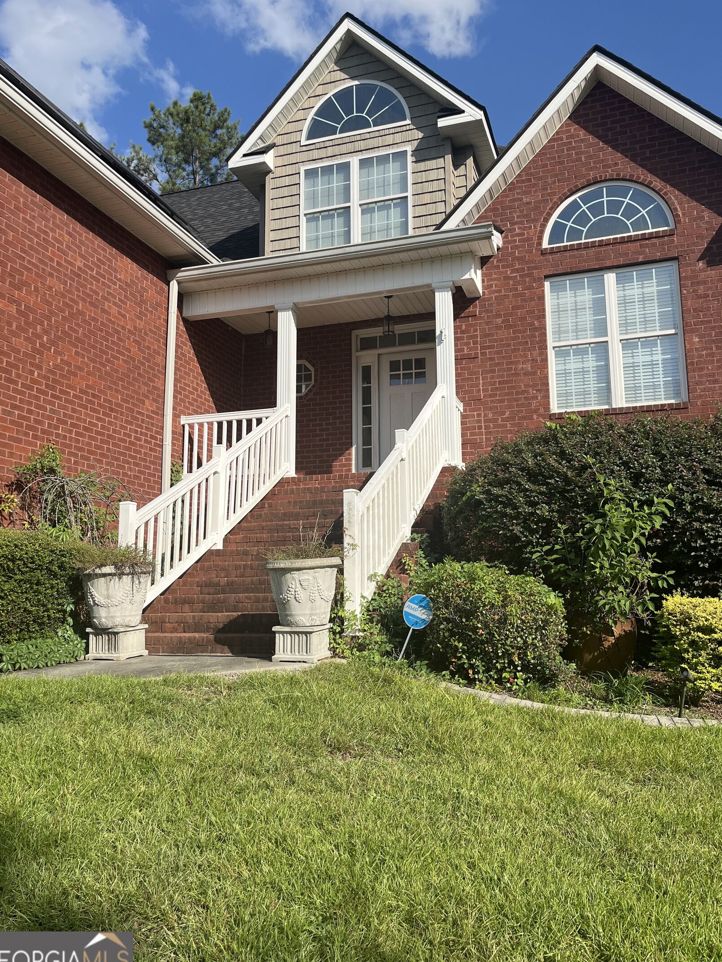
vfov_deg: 63.4
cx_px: 367
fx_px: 778
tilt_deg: +8.3
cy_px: 465
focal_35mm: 28
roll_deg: +2.3
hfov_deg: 49.8
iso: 50
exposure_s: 1/3413
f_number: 1.6
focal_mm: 5.1
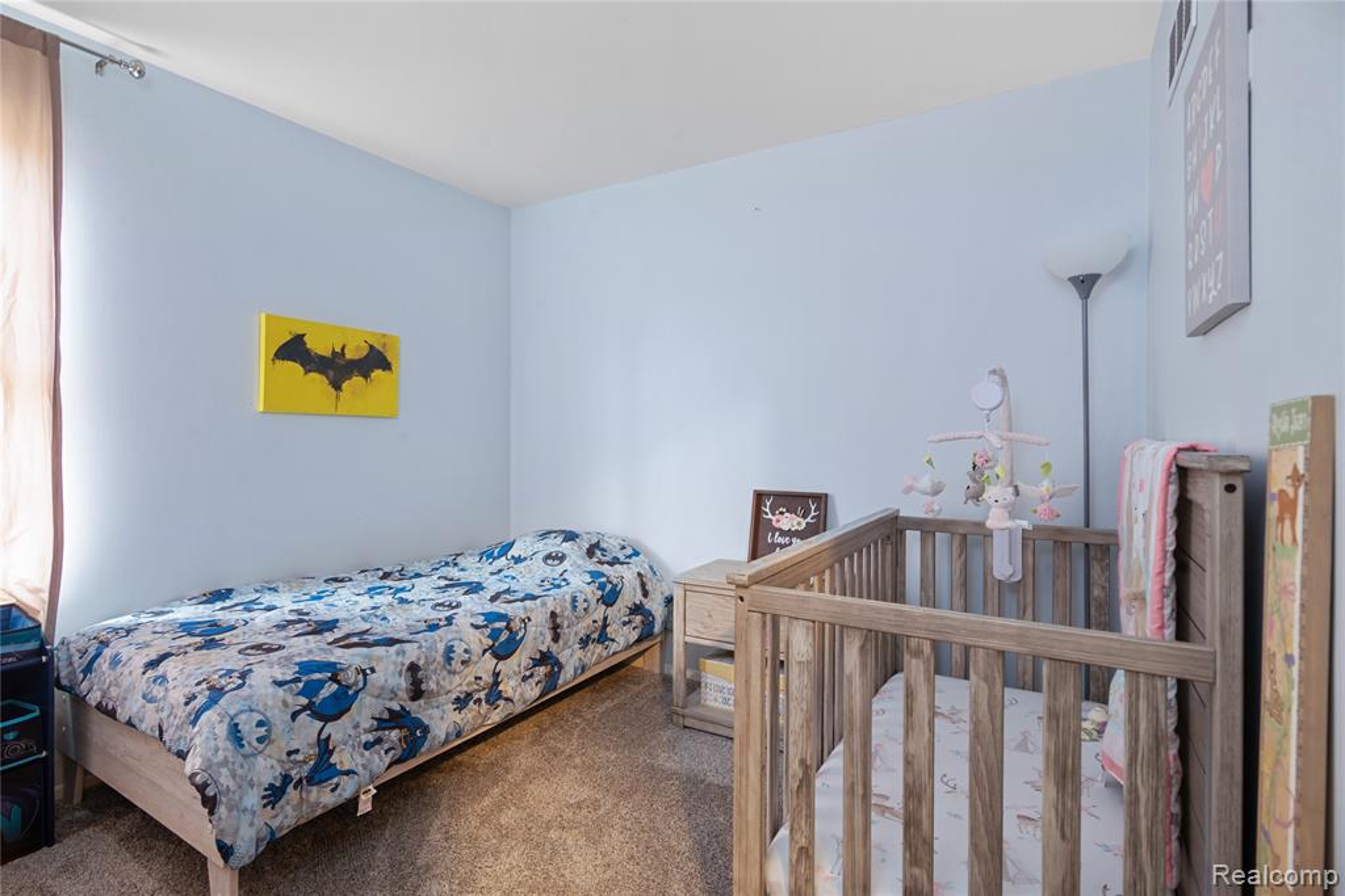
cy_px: 448
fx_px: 1121
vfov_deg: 43.6
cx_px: 672
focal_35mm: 30
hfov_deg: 61.9
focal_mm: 30
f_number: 9
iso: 320
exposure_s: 2
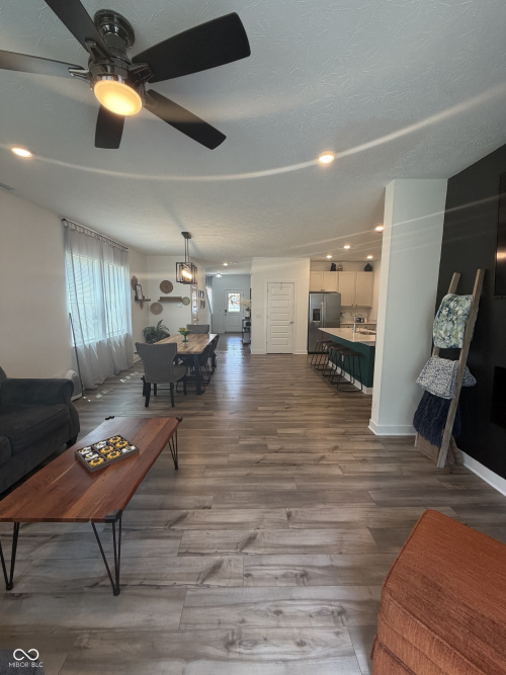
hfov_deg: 85.7
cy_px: 338
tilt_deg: -7.2
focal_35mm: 14
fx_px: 273
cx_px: 253
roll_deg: -0.4
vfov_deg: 102.1
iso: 250
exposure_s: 1/120
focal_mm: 2.22
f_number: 2.2
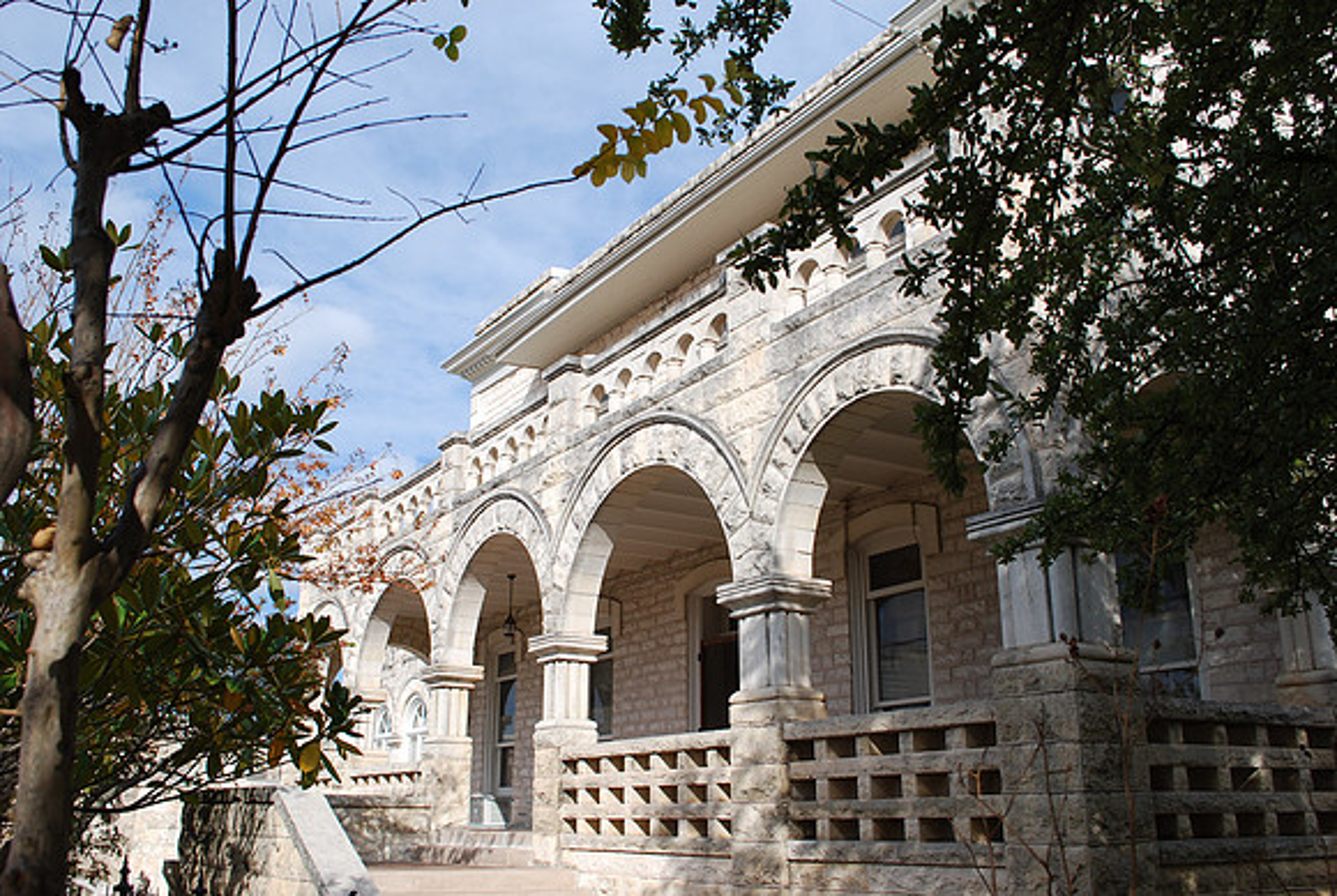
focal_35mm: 33
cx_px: 668
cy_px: 448
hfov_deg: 57.1
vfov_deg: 40.1
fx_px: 1228
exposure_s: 1/250
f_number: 8
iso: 100
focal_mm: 22
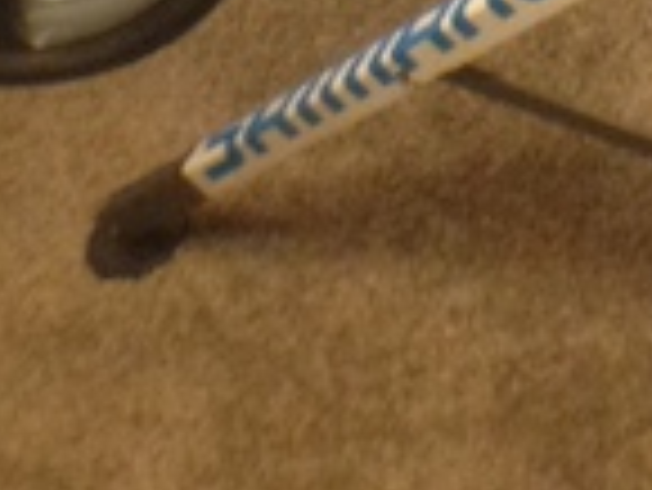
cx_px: 630
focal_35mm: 247
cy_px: -1083
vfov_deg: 5.6
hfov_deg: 8.0
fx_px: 4656
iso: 160
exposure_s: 1/20
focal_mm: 4.28
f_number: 2.4
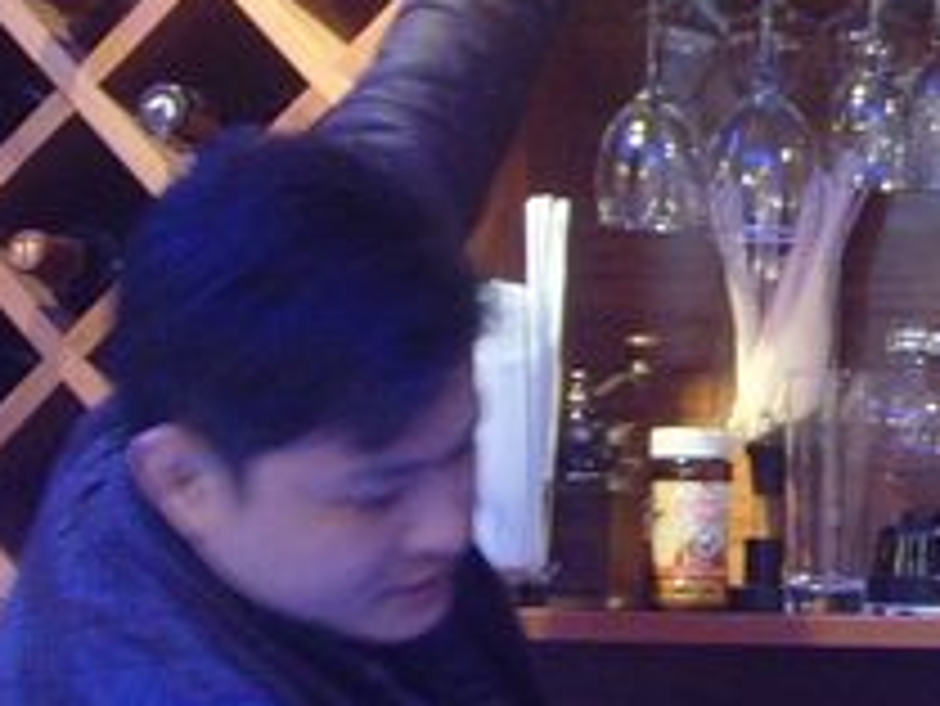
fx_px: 4048
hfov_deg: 12.5
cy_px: 292
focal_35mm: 149
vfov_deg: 10.0
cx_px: 1462
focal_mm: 6.6
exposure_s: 1/6
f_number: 3.5
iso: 200
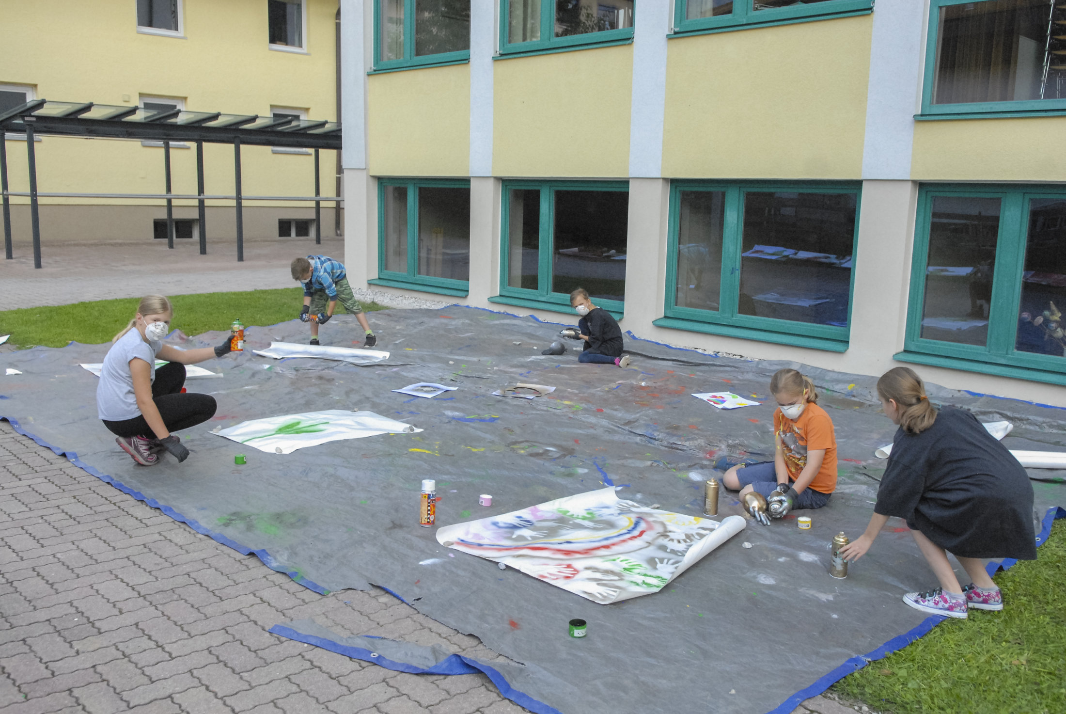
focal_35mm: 33
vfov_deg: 40.1
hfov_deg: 57.2
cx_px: 533
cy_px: 357
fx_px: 978
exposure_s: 1/2500
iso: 1600
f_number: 5
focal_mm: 22
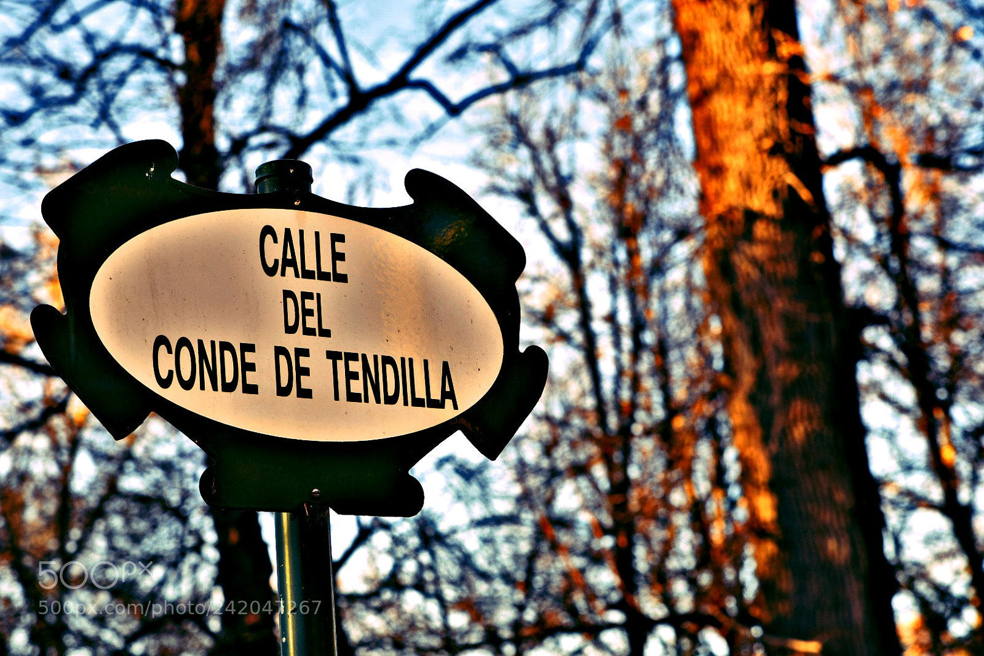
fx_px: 2706
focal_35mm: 99
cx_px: 492
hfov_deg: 20.6
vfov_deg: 13.8
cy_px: 328
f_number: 5.6
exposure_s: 1/125
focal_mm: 66
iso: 100
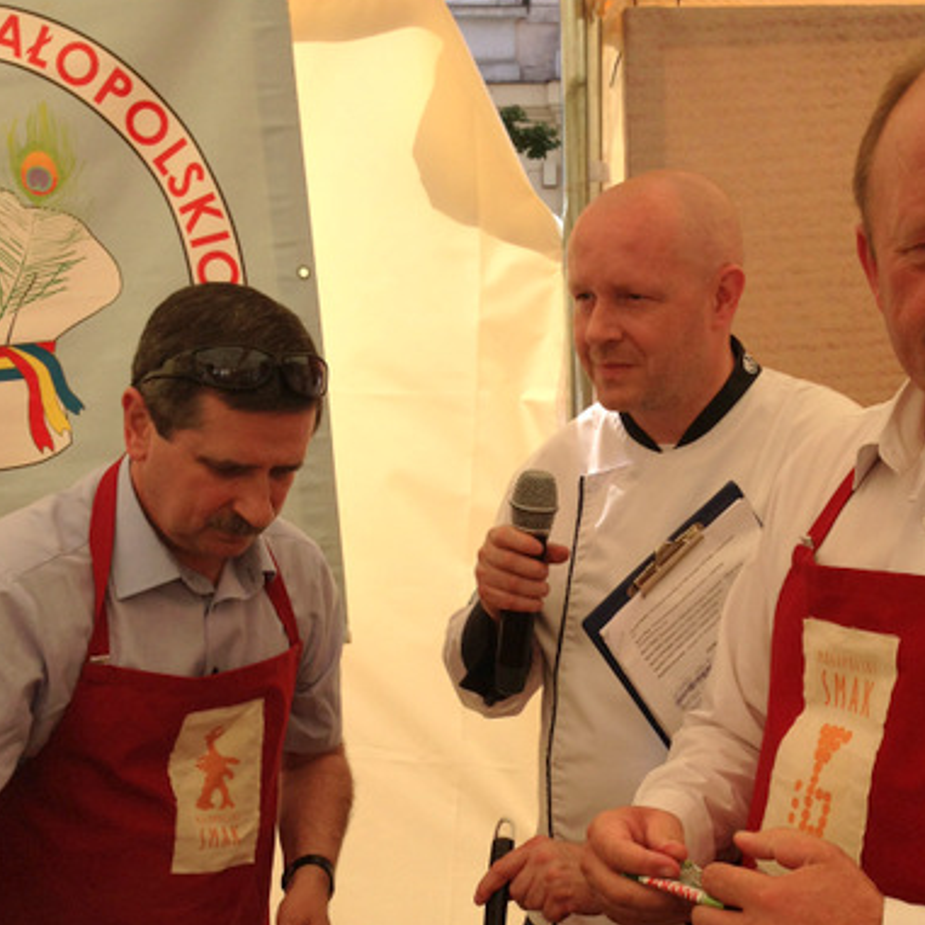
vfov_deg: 34.1
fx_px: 1481
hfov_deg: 34.6
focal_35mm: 49
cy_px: 663
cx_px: 510
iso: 50
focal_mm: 4.12
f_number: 2.4
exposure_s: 1/951
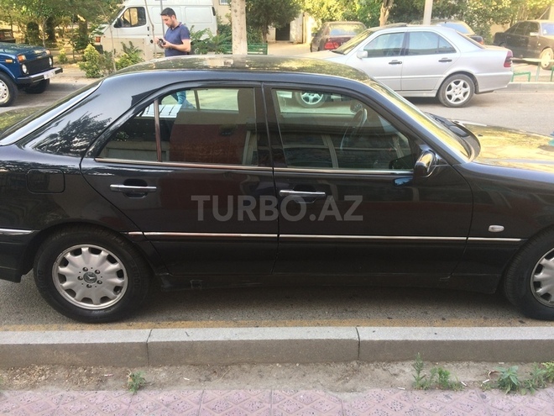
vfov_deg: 48.2
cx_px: 277
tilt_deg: -21.4
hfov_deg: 61.7
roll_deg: +0.2
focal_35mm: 29
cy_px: 208
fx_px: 464
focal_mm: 4.15
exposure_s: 1/100
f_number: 2.2
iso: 64
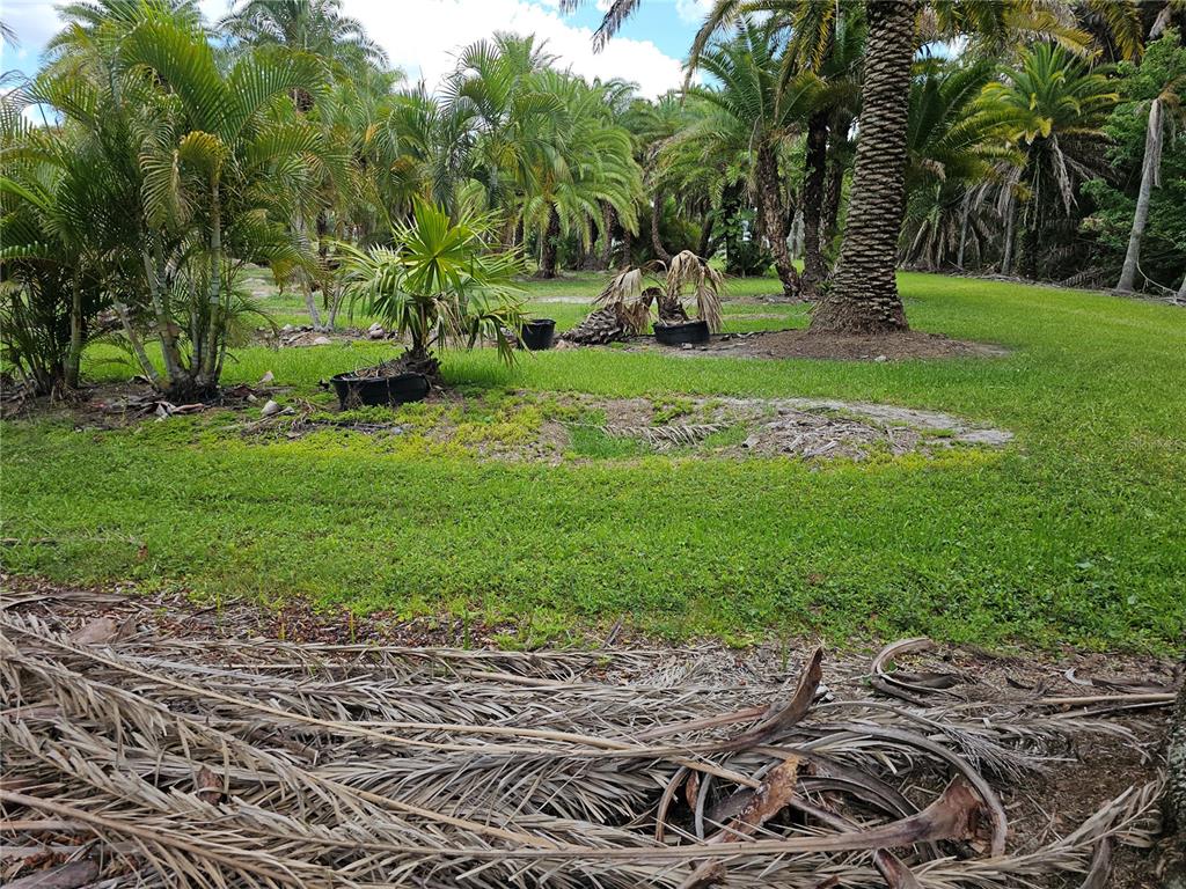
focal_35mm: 23
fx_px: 788
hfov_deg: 73.9
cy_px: 444
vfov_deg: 58.9
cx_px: 593
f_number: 1.7
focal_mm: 6.3
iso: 10
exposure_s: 1/245
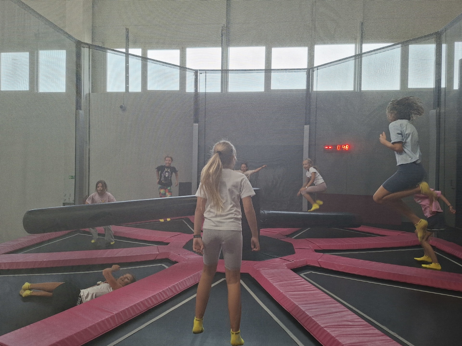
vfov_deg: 58.9
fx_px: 307
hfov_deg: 73.9
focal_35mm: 23
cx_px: 231
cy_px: 173
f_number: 1.8
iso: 125
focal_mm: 5.54
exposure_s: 1/100
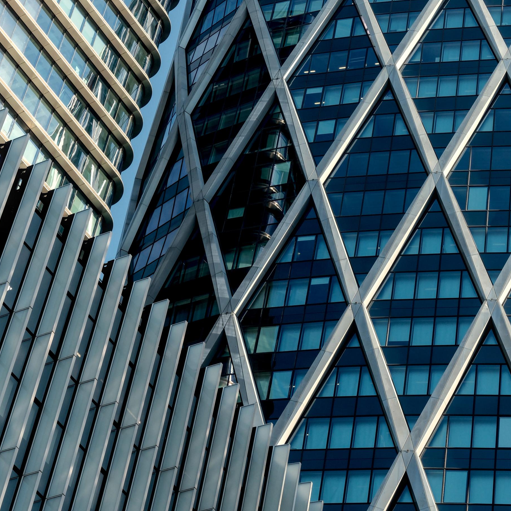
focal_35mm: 101
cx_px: 269
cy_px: 178
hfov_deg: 17.2
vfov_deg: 17.2
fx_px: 1687
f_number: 9
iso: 320
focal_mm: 37.4
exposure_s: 1/250
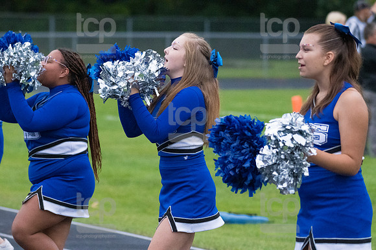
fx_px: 3445
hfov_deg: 6.2
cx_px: 188
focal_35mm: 330
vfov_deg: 4.2
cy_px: 125
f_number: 5.6
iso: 6400
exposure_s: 1/2000
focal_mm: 220
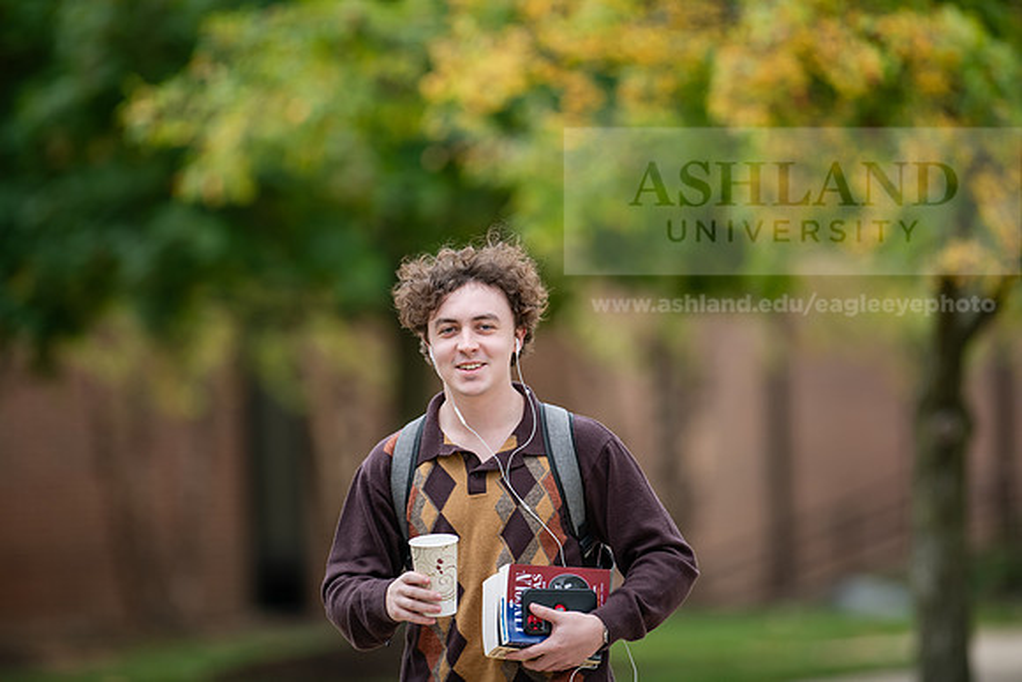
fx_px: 8518
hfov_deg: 6.9
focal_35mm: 300
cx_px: 511
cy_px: 341
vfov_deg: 4.6
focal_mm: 300
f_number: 3.2
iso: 250
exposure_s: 1/500
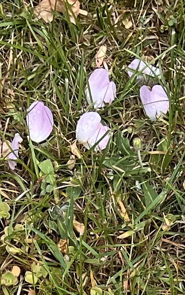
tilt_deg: -64.8
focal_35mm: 180
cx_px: 92
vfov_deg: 10.4
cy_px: 651
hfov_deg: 7.3
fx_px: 1451
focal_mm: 5.1
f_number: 1.6
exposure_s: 1/737
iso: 50
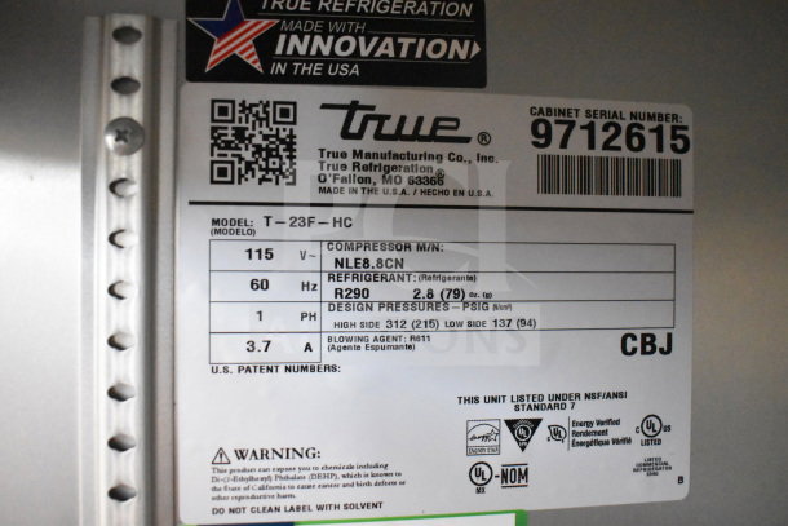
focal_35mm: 34
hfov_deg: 55.1
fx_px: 755
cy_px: 263
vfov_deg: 38.4
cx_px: 394
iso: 11400
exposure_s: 1/40
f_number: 3.8
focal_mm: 23
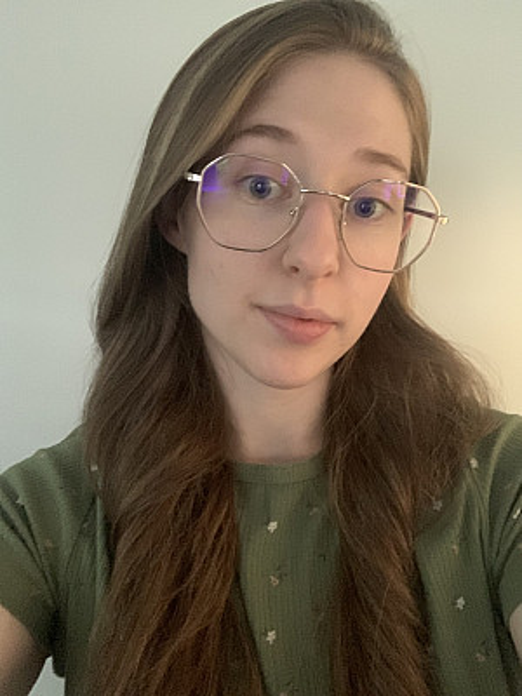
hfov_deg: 44.2
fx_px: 643
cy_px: 348
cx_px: 261
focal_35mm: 32
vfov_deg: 56.8
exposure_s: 1/15
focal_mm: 2.87
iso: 640
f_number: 2.2
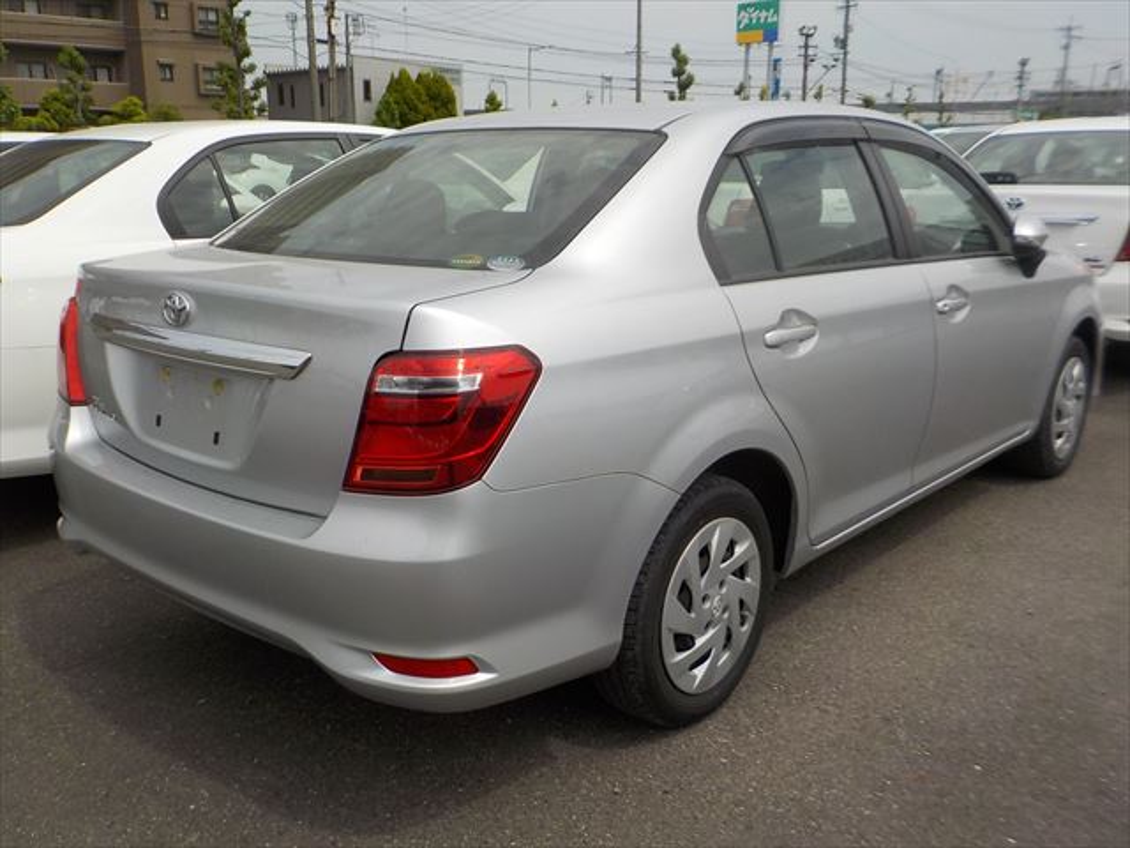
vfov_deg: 46.8
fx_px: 979
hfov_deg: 60.0
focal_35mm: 30
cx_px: 565
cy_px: 424
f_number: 3.3
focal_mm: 4.1
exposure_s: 1/2000
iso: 125
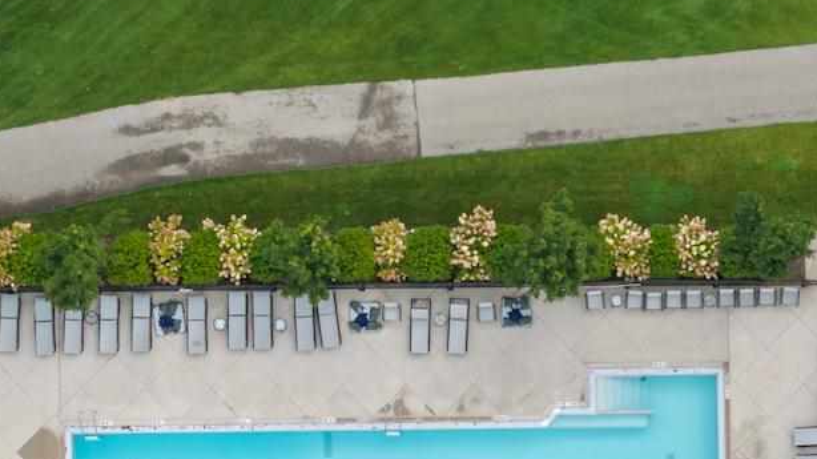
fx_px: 3444
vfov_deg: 7.5
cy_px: 596
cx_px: 566
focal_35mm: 159
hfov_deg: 13.5
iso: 100
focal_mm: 19.35
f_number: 2.8
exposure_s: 1/640
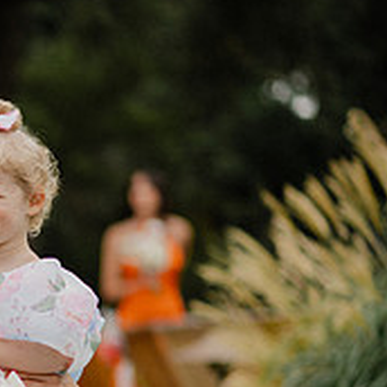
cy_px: 366
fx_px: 3074
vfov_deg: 7.2
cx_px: -164
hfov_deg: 7.1
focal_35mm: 243
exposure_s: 1/2000
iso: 100
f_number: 1.8
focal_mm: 85
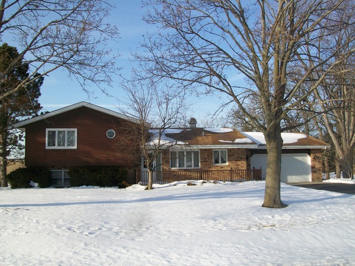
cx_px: 178
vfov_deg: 39.7
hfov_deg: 51.4
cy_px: 133
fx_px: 369
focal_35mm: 36
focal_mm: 6
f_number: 4.8
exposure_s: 1/320
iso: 64
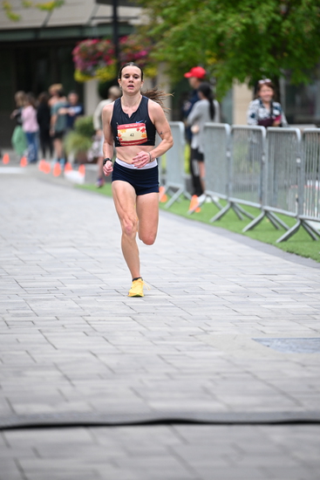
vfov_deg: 10.3
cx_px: 160
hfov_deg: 6.9
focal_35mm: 200
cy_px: 240
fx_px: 2665
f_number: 2.8
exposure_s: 1/1000
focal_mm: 200
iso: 1600
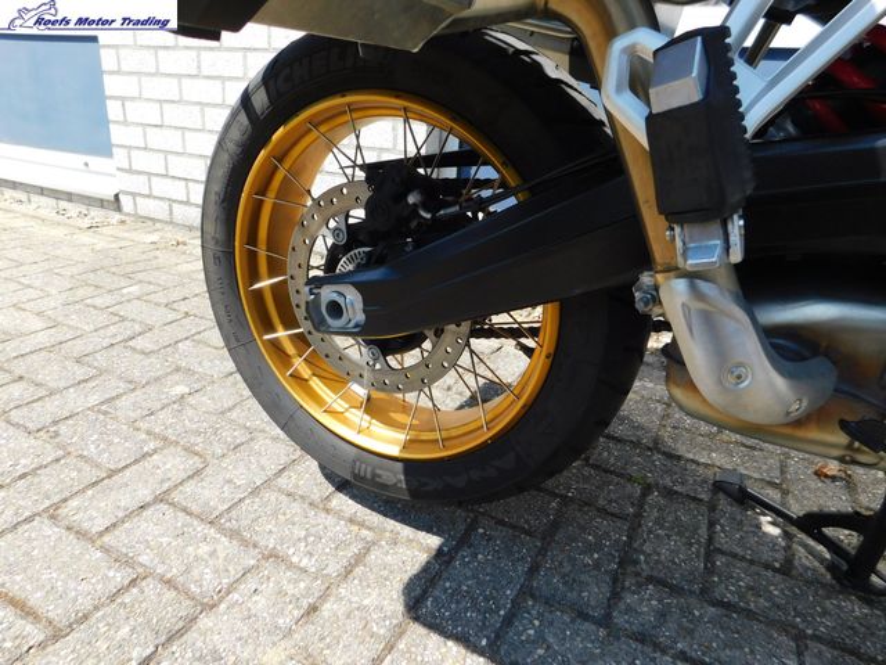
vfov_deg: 58.9
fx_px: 589
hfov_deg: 73.9
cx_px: 443
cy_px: 332
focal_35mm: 23
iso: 125
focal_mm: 4
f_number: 3
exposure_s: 1/640
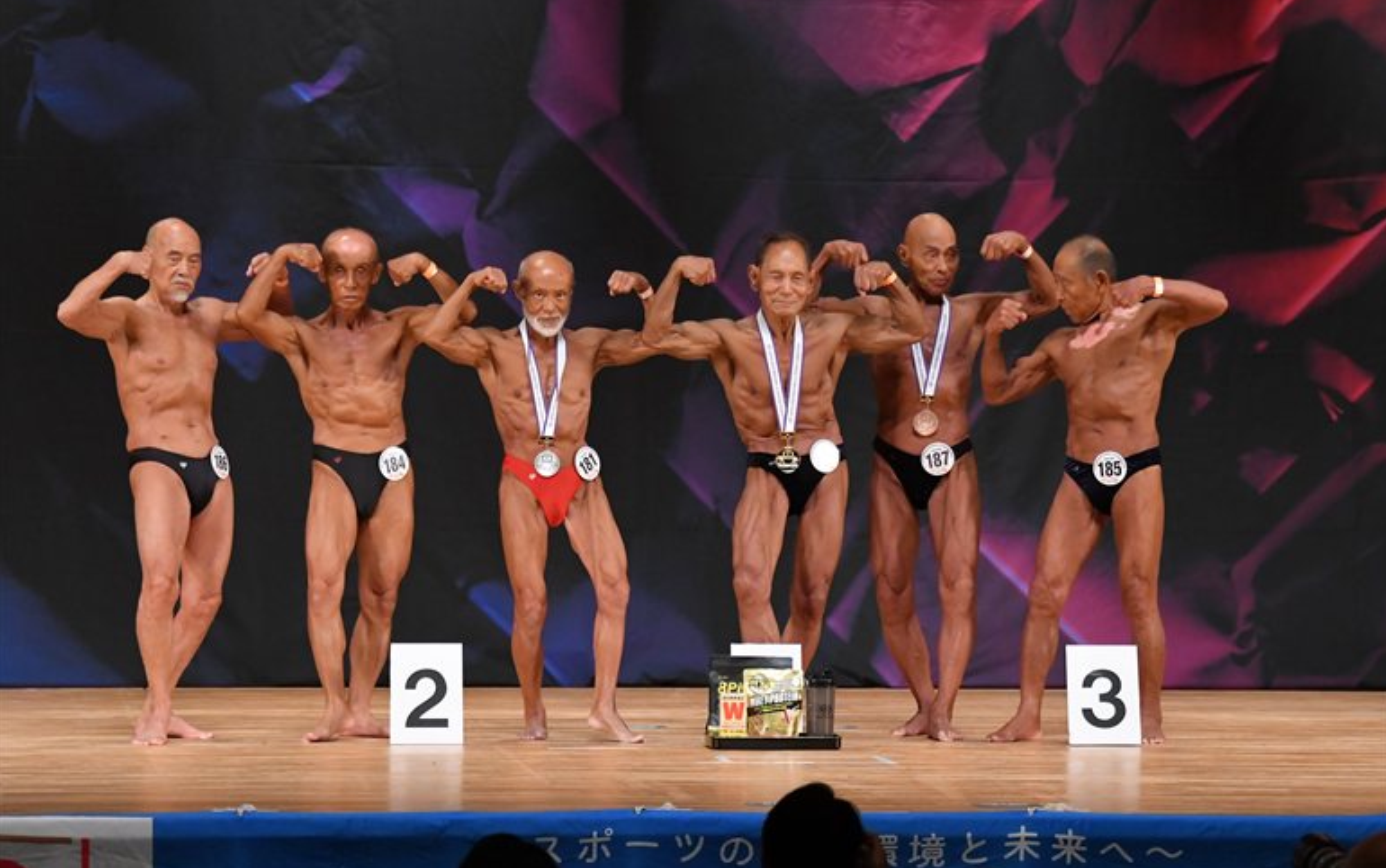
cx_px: 696
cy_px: 448
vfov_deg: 6.3
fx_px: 7822
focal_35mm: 207
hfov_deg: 10.1
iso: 4000
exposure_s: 1/400
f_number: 5.6
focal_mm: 135
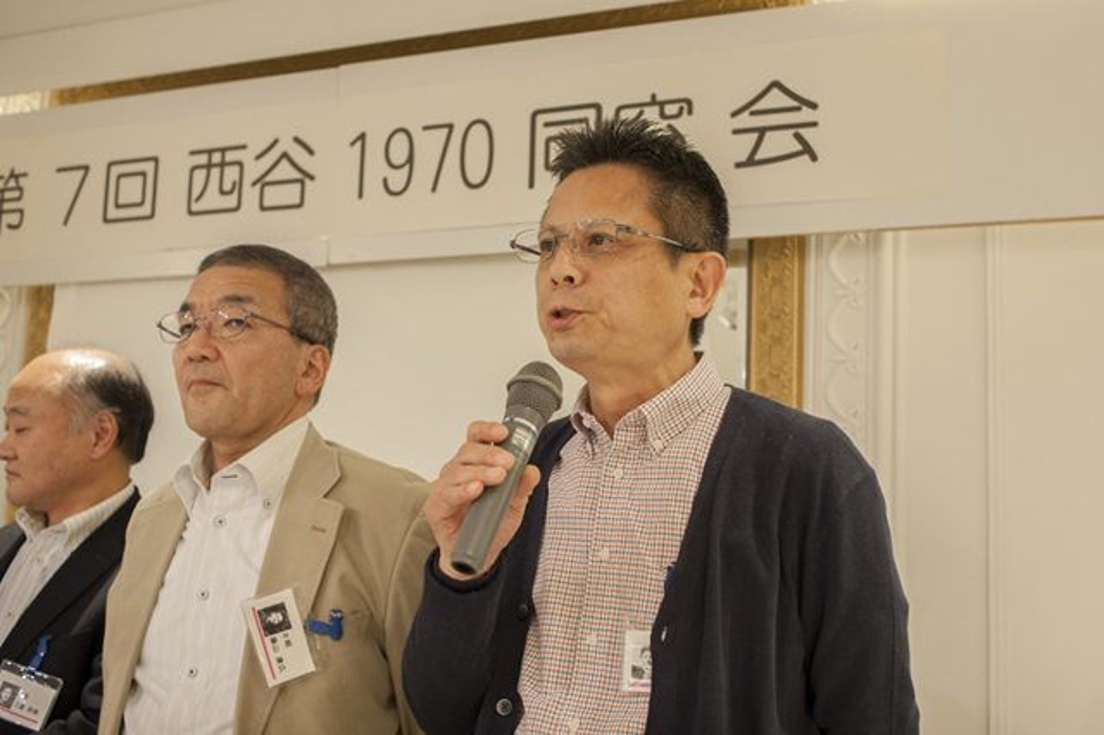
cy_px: 368
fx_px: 1073
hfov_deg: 54.5
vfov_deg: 37.8
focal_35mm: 35
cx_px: 552
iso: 800
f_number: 5.6
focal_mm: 35
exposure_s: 1/100
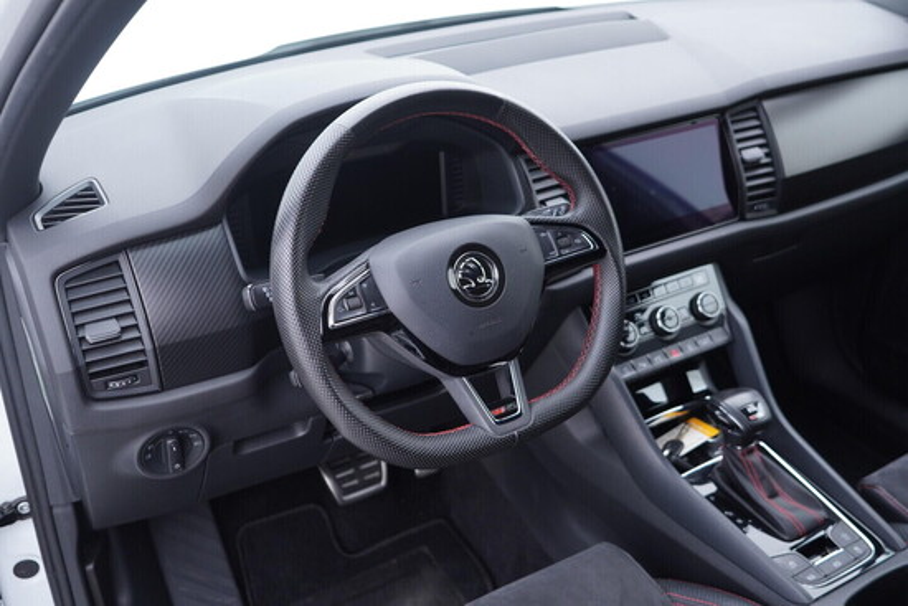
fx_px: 908
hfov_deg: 53.1
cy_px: 303
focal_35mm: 36
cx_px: 454
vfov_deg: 36.9
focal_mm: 24
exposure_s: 1/40
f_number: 2.8
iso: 320
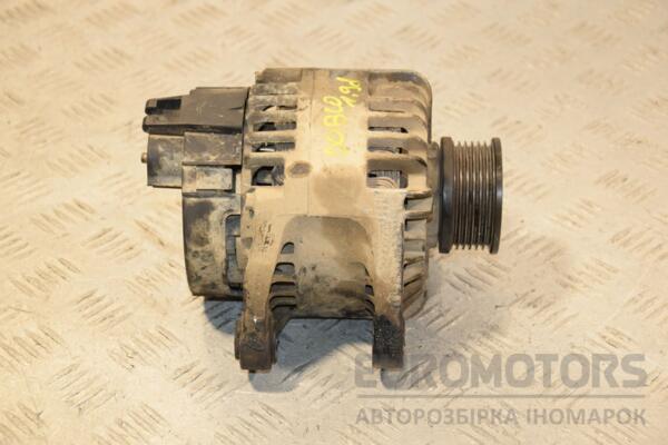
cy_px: 222
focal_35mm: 87
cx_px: 334
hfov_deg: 23.4
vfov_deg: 15.7
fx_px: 1614
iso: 800
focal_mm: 58
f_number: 6.3
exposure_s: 1/200
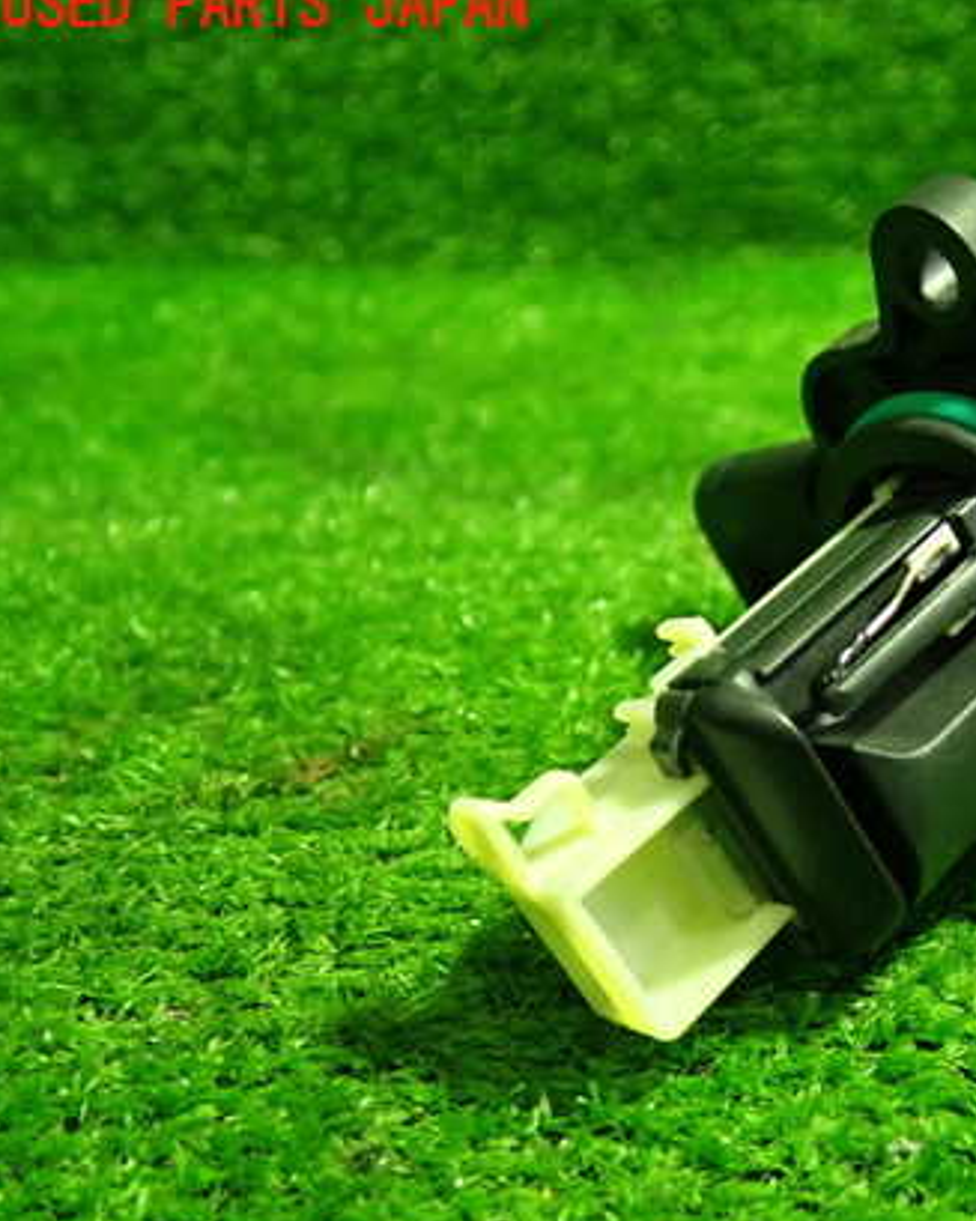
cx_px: 880
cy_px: 642
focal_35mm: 43
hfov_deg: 33.1
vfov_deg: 42.9
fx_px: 1553
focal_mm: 5.4
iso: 500
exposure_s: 1/30
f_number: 2.3
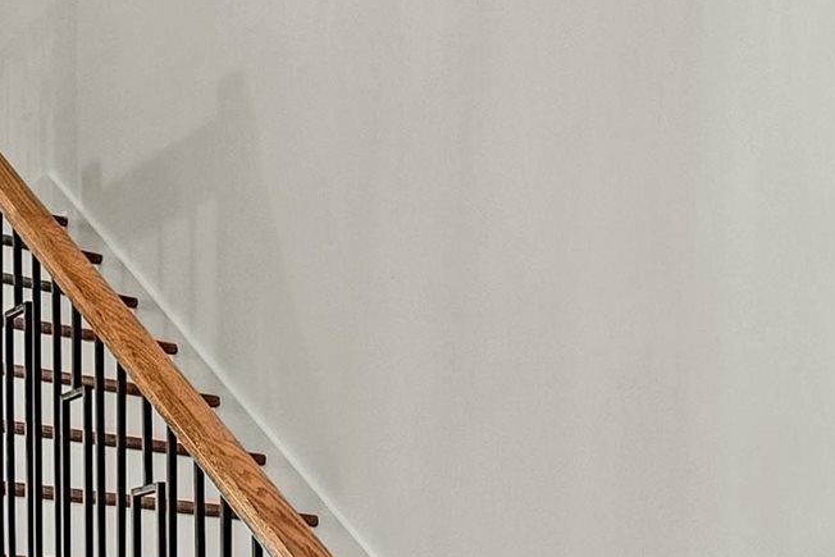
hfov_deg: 29.3
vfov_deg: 18.2
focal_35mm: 69
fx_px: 1597
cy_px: 755
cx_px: 471
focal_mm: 14.6
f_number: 7.1
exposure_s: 1/20
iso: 400
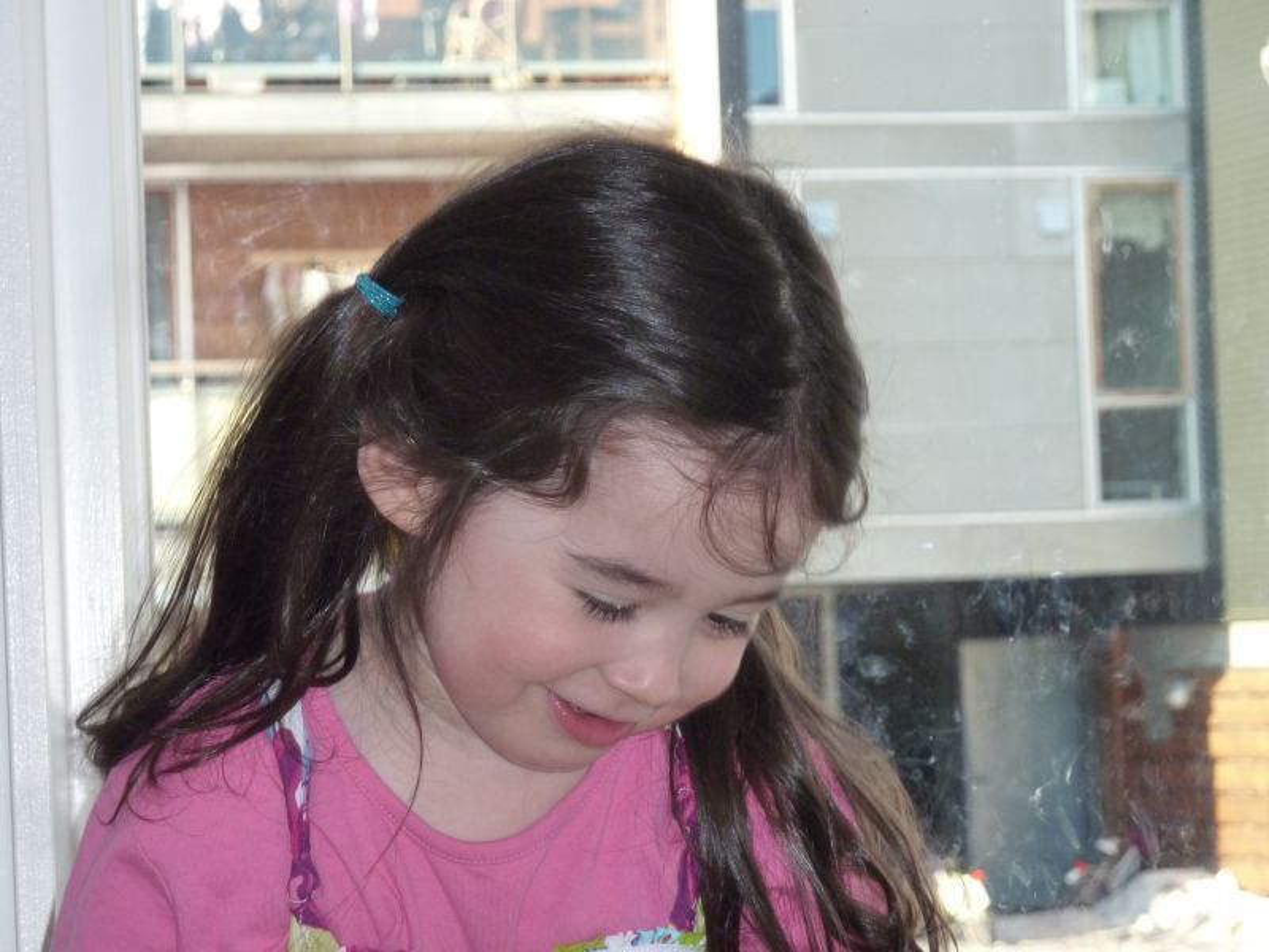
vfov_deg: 10.1
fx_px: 5389
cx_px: 634
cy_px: 476
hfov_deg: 13.4
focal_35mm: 147
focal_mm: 24.1
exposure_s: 1/125
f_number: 4.5
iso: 320
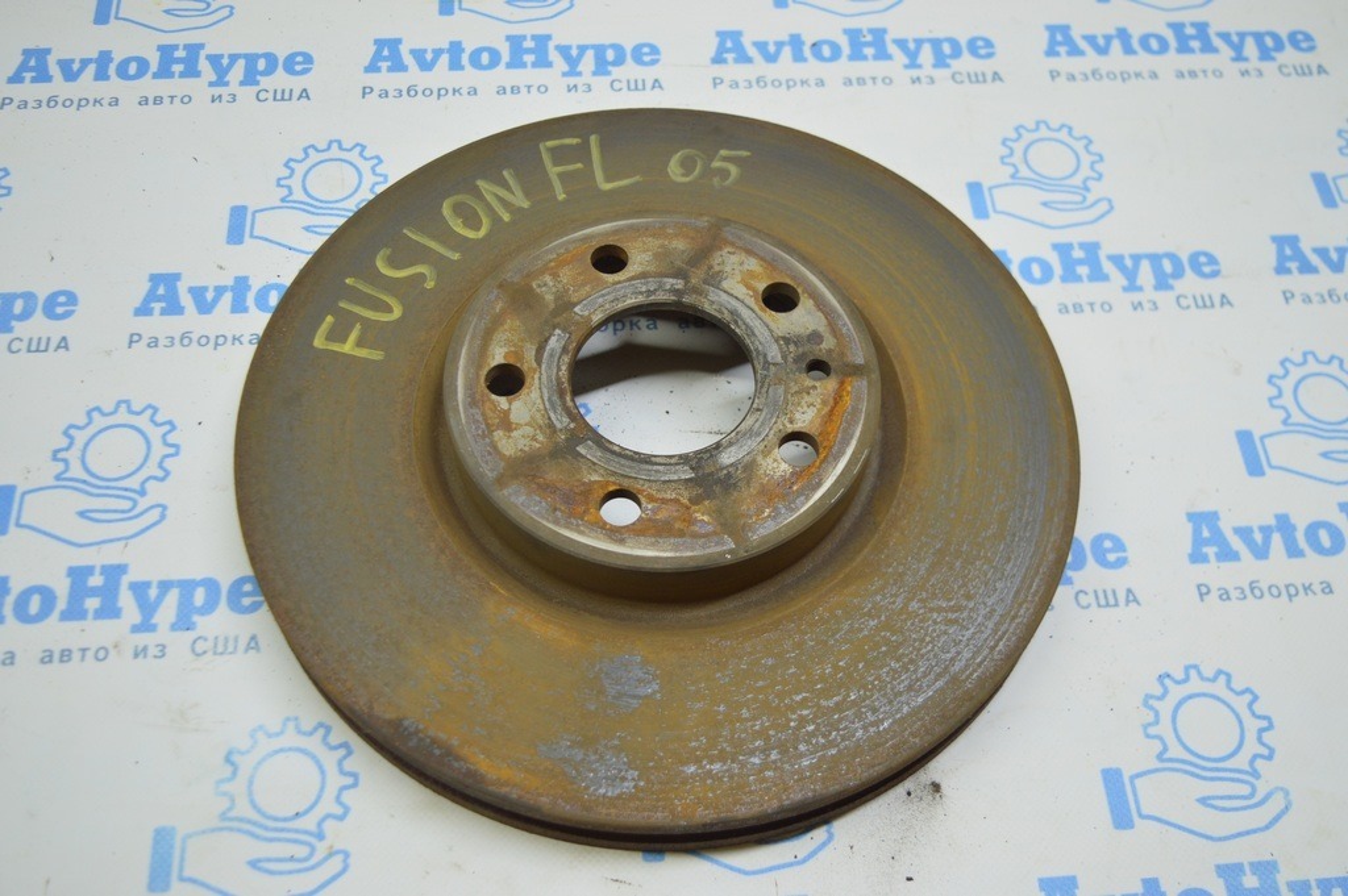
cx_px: 674
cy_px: 448
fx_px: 1403
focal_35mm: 38
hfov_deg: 51.3
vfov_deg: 35.4
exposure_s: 1/60
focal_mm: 25
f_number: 4
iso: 400
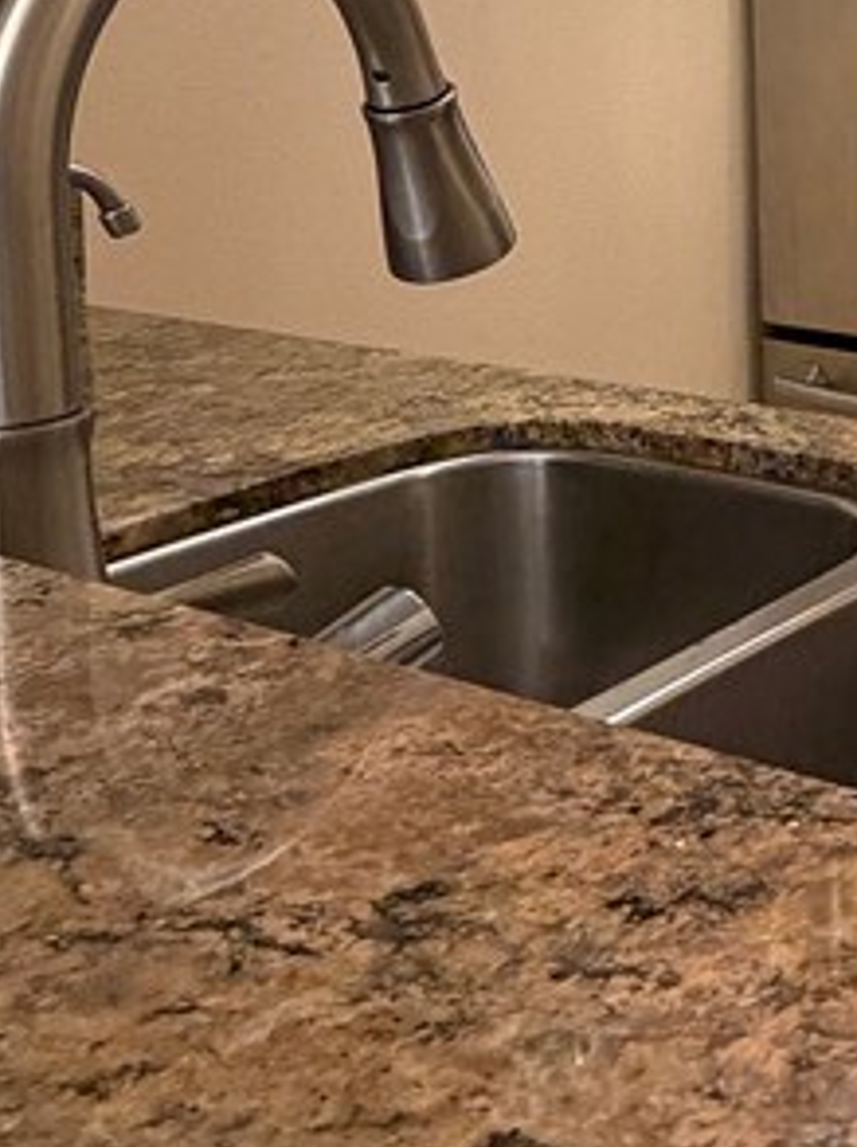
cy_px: 39
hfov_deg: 23.4
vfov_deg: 35.7
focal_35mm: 49
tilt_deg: -3.1
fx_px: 1621
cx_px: 1307
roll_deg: -0.4
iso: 320
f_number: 2.2
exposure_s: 1/60
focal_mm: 2.22
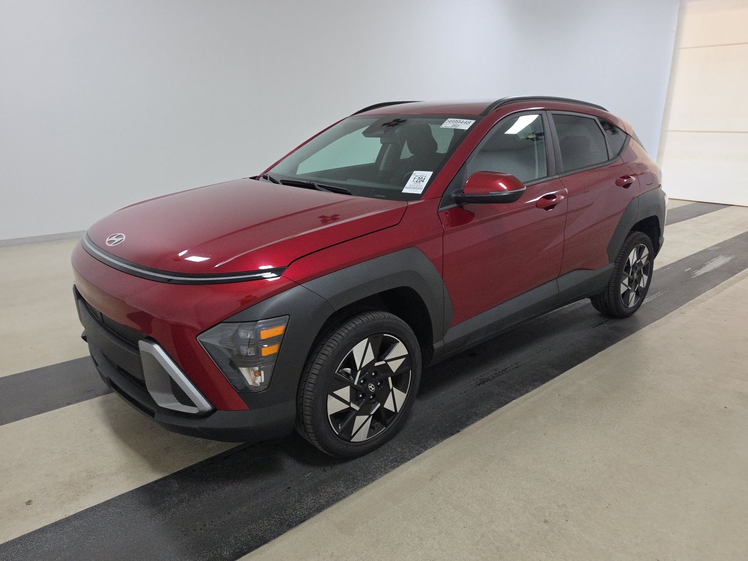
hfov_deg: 73.9
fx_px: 497
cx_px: 374
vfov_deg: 58.9
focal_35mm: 23
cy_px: 280
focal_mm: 6.5
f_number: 1.4
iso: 253
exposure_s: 1/100
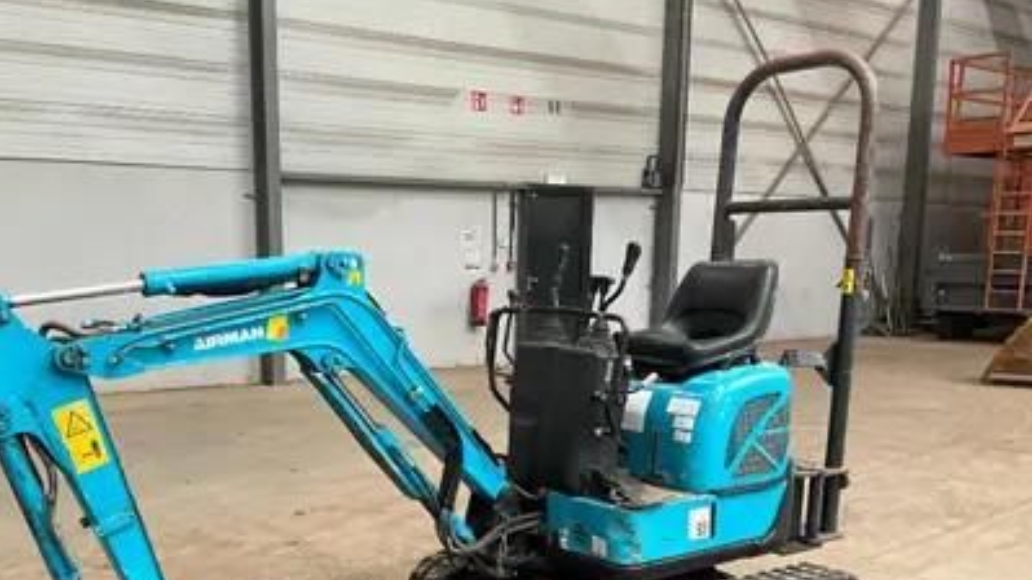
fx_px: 1039
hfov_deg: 52.5
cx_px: 414
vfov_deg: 30.6
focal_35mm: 38
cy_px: 443
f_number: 1.8
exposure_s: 1/60
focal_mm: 3
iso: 100
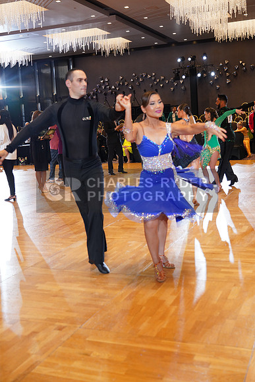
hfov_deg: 31.9
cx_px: 128
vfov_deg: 46.4
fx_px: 446
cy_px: 191
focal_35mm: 42
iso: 1250
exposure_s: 1/200
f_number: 4
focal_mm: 42
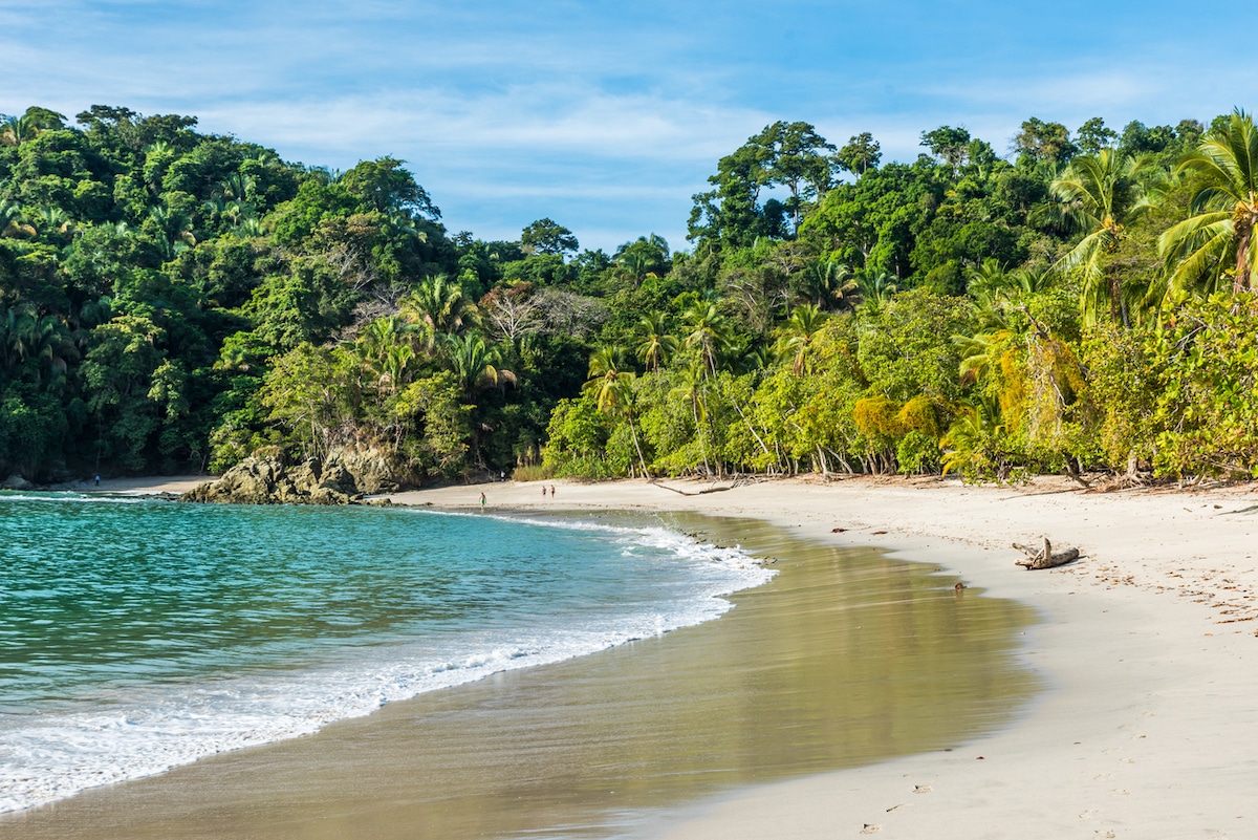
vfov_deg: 28.1
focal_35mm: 48
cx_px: 629
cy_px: 420
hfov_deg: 41.1
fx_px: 1678
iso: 100
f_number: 9
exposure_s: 1/160
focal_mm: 48
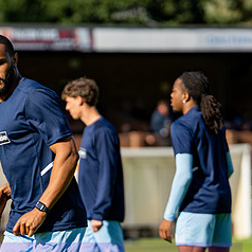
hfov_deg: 5.7
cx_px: 55
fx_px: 2529
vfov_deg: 5.7
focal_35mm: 307
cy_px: 231
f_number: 1.6
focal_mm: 85
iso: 100
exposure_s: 1/8000
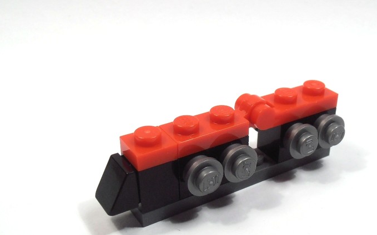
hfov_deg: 38.6
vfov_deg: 24.8
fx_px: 534
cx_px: 237
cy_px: 142
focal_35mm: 52
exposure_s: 1/80
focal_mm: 6.61
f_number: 3.9
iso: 80
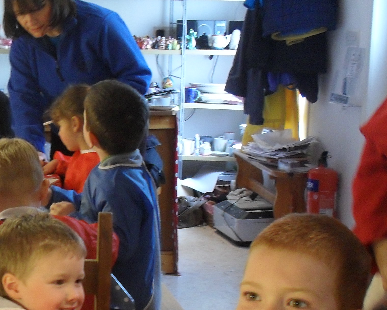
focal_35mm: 82
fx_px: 939
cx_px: 49
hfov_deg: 22.8
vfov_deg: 18.4
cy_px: 285
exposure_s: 1/15
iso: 200
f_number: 3.2
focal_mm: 6.3
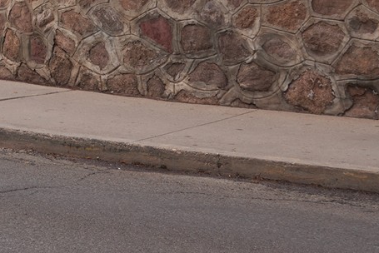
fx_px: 1759
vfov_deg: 8.0
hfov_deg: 10.9
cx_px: -448
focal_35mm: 167
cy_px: -177
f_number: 11
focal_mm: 38
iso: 160
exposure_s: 1/100
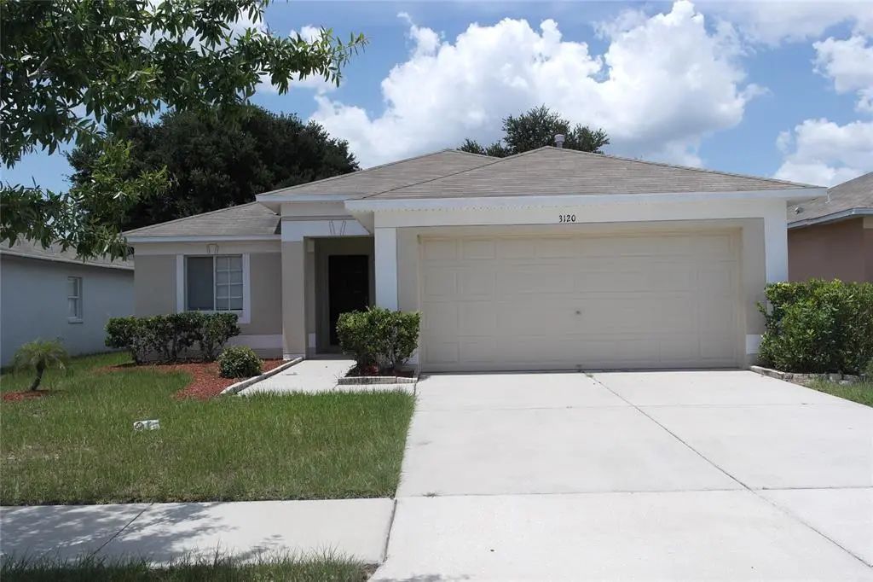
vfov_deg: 43.6
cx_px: 436
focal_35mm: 30
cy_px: 291
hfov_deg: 61.9
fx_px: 727
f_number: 8
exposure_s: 1/320
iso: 100
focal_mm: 20
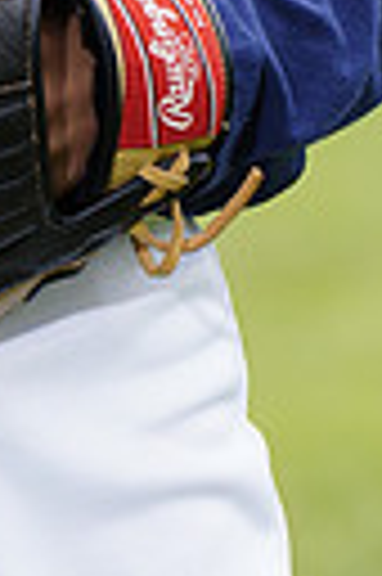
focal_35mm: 906
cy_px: -603
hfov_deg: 1.5
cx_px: -240
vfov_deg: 2.3
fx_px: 14459
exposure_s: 1/250
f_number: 6.3
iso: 100
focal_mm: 200
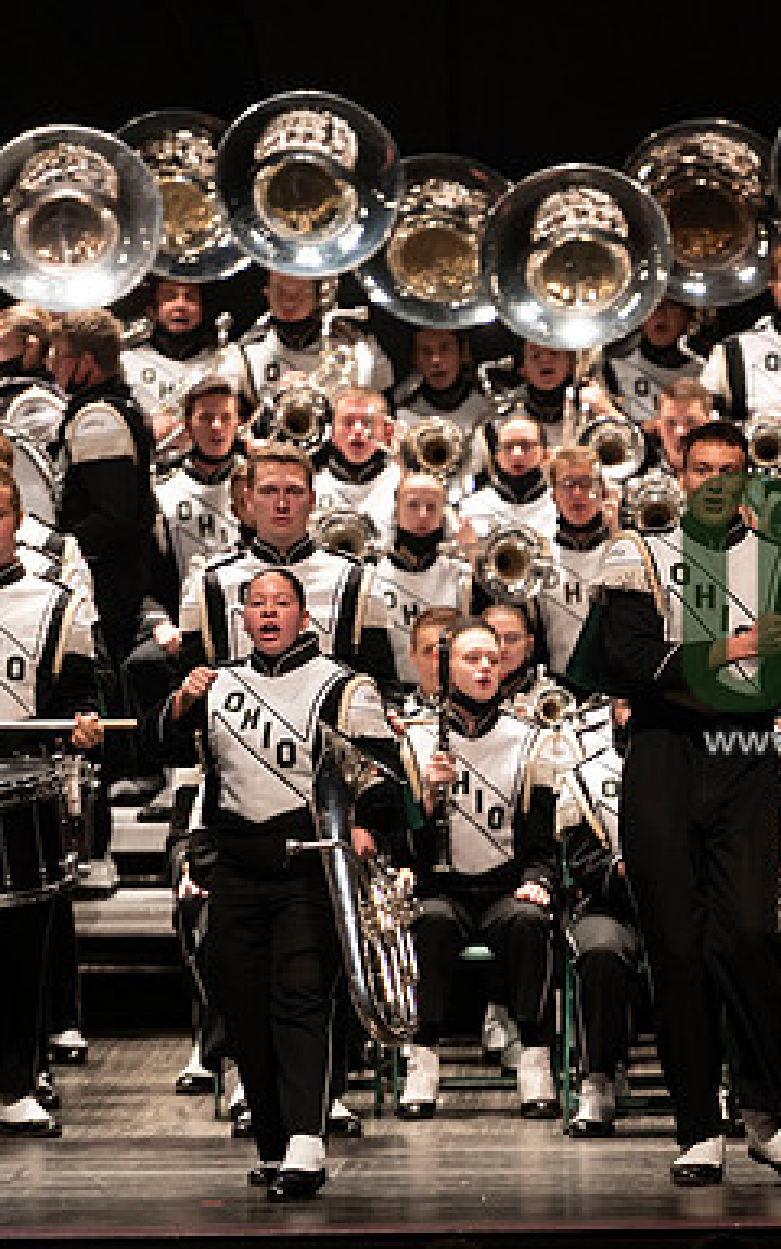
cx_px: 927
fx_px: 10489
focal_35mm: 308
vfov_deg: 6.8
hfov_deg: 4.3
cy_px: 624
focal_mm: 200
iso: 2500
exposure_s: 1/500
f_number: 2.8
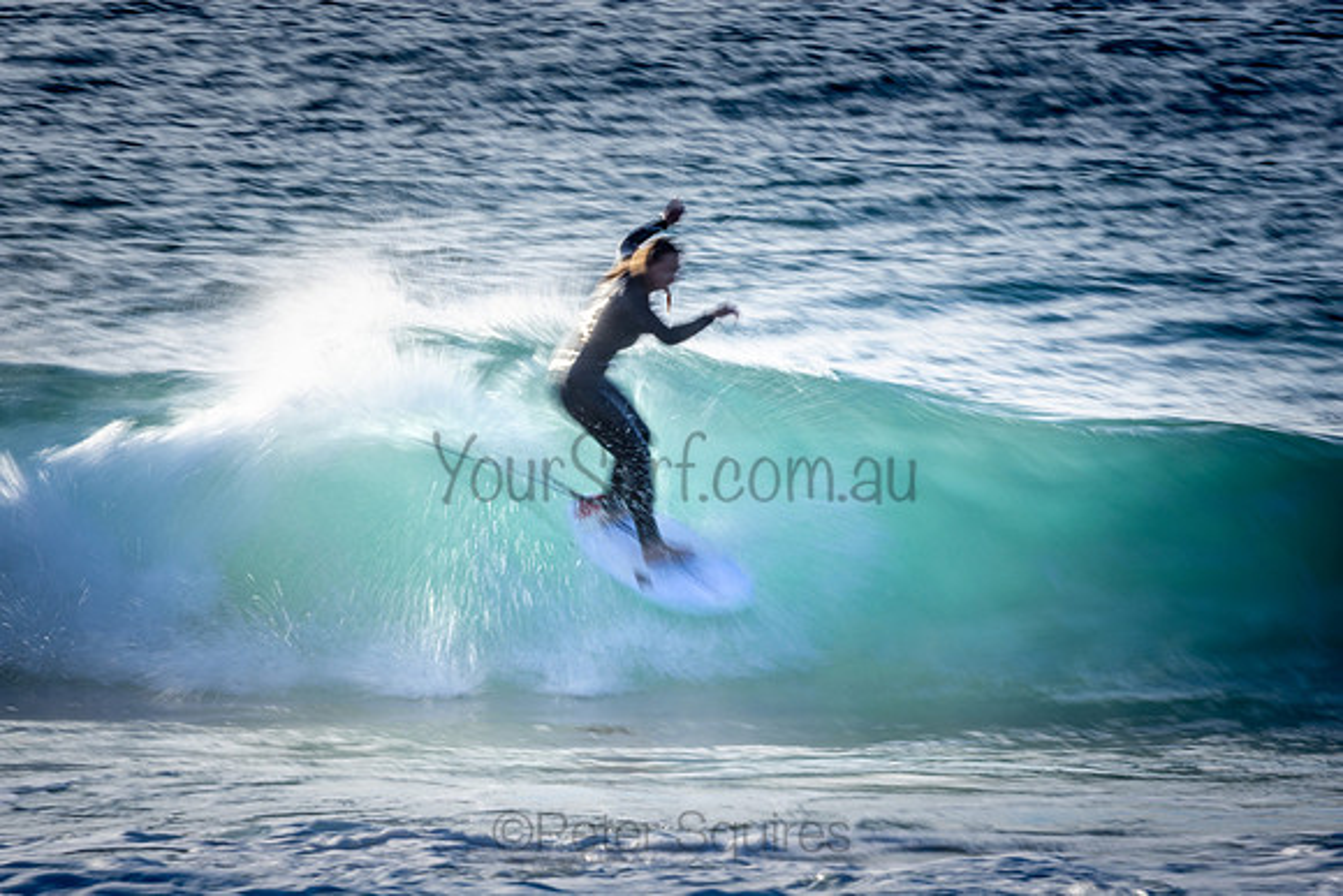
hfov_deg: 2.7
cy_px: 448
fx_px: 27984
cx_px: 672
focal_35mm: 750
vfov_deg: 1.8
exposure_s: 1/20
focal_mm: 500
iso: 125
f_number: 32
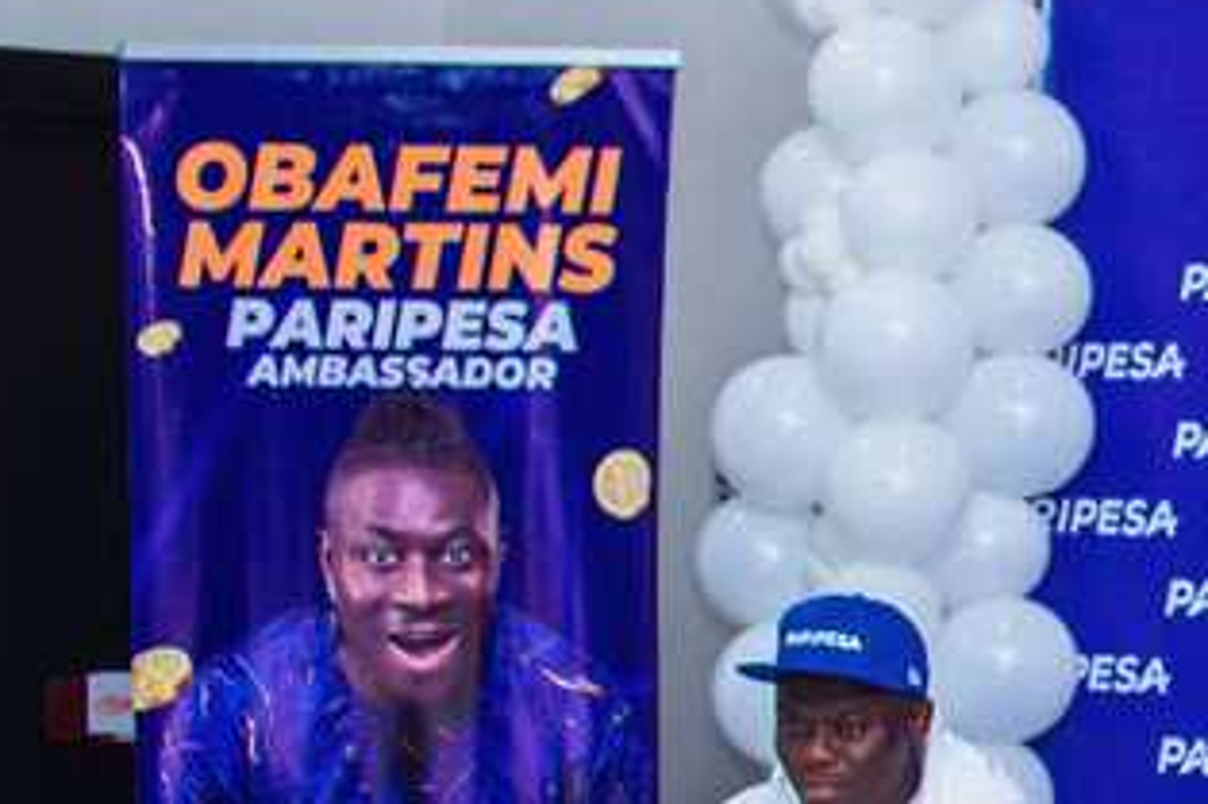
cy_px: 708
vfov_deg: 10.9
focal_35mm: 125
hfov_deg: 15.1
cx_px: 1854
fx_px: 4192
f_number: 2.5
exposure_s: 1/200
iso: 640
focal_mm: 35
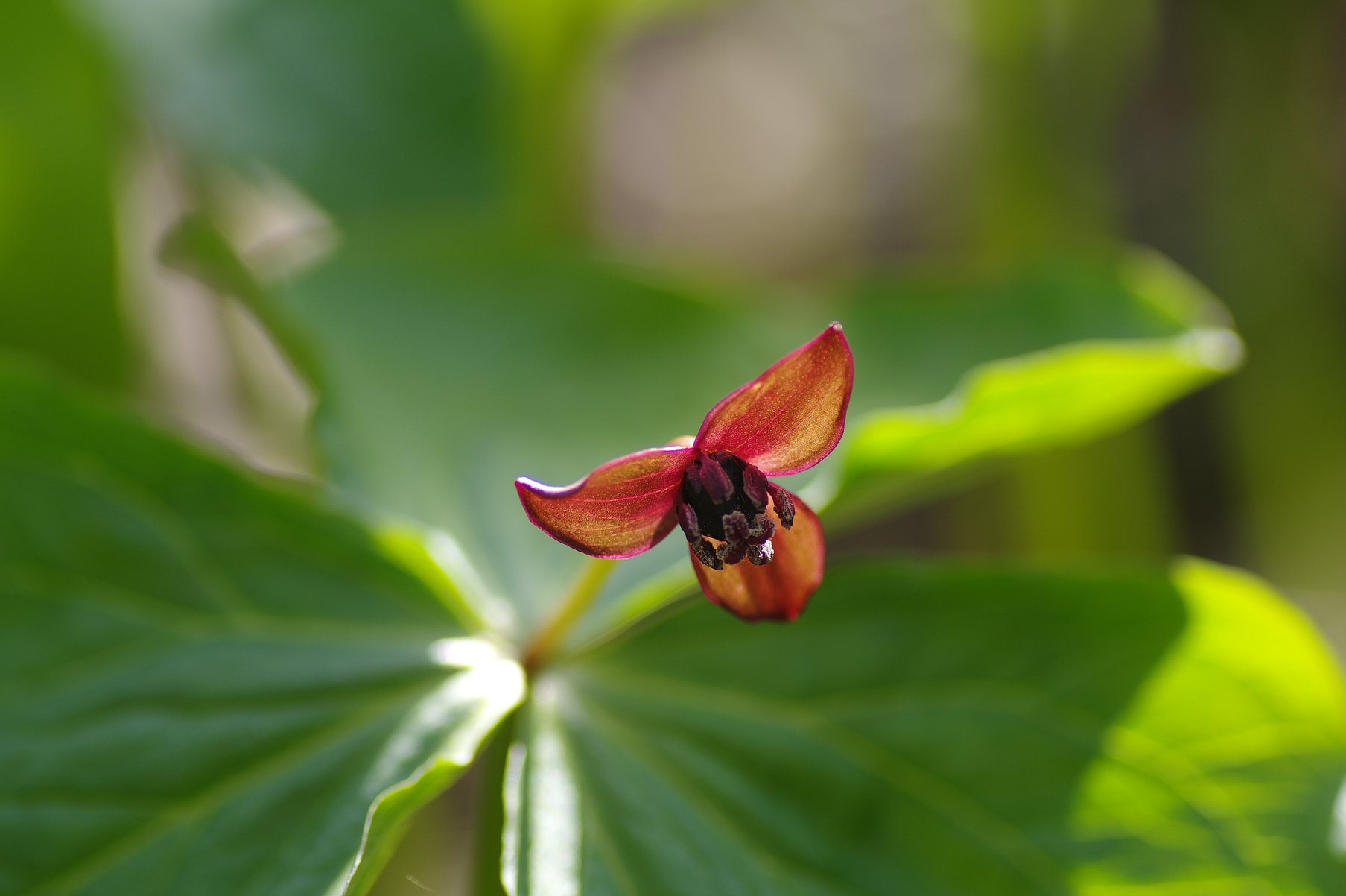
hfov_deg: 13.4
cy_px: 427
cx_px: 632
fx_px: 5716
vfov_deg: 9.0
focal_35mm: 153
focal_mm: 90
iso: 100
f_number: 2.8
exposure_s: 1/80
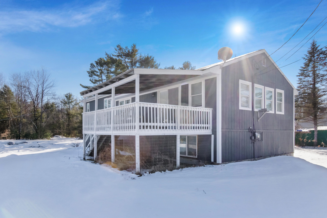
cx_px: 164
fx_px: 204
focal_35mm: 22
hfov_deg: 77.3
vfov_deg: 56.1
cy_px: 109
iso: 800
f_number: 16
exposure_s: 1/1000
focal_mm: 15
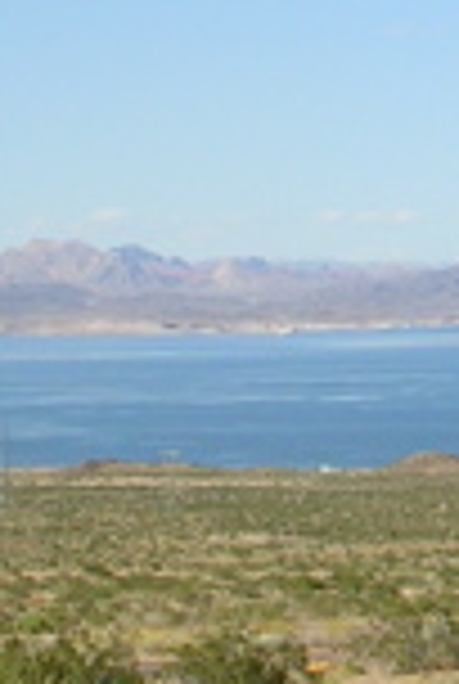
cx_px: 513
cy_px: -32
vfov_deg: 12.2
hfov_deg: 8.2
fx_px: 3160
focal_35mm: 166
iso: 50
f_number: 5.6
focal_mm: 5.8
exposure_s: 1/316
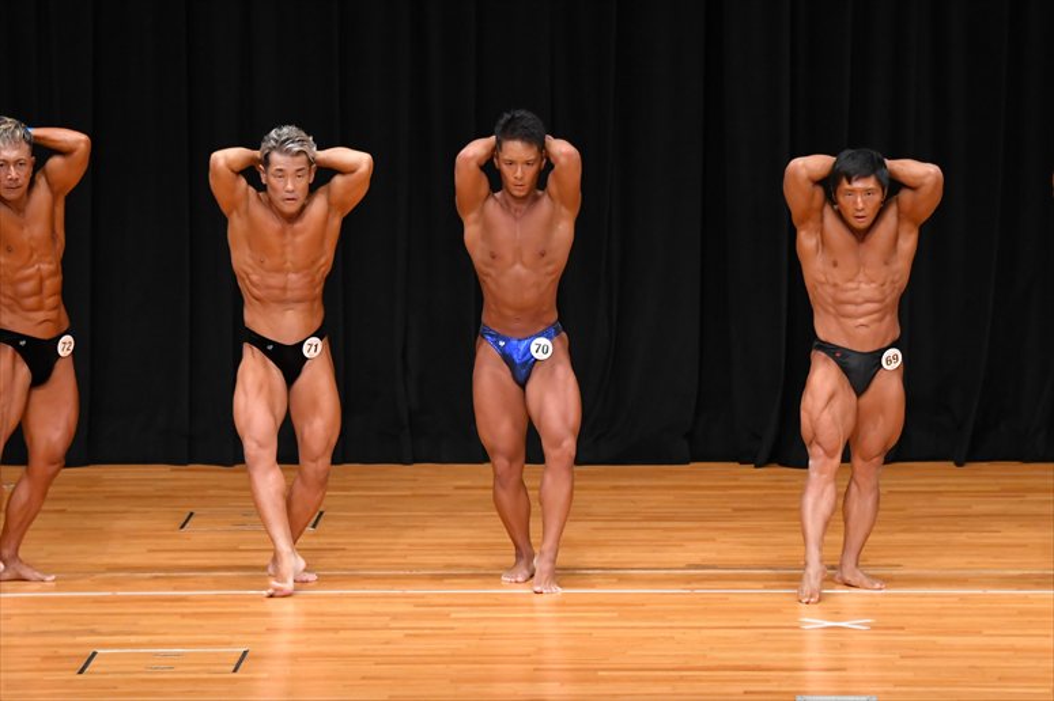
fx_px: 6584
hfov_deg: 9.2
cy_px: 350
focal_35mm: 225
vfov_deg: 6.1
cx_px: 527
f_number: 5.6
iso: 4000
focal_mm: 150
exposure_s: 1/400
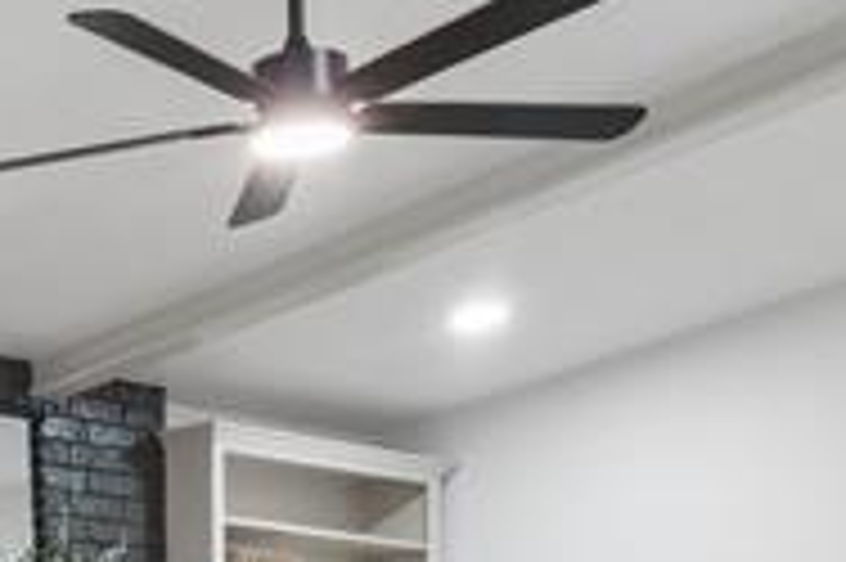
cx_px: -232
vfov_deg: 14.6
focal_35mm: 87
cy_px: 850
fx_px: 2043
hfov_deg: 21.3
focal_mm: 16
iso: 200
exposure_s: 1/6
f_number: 8
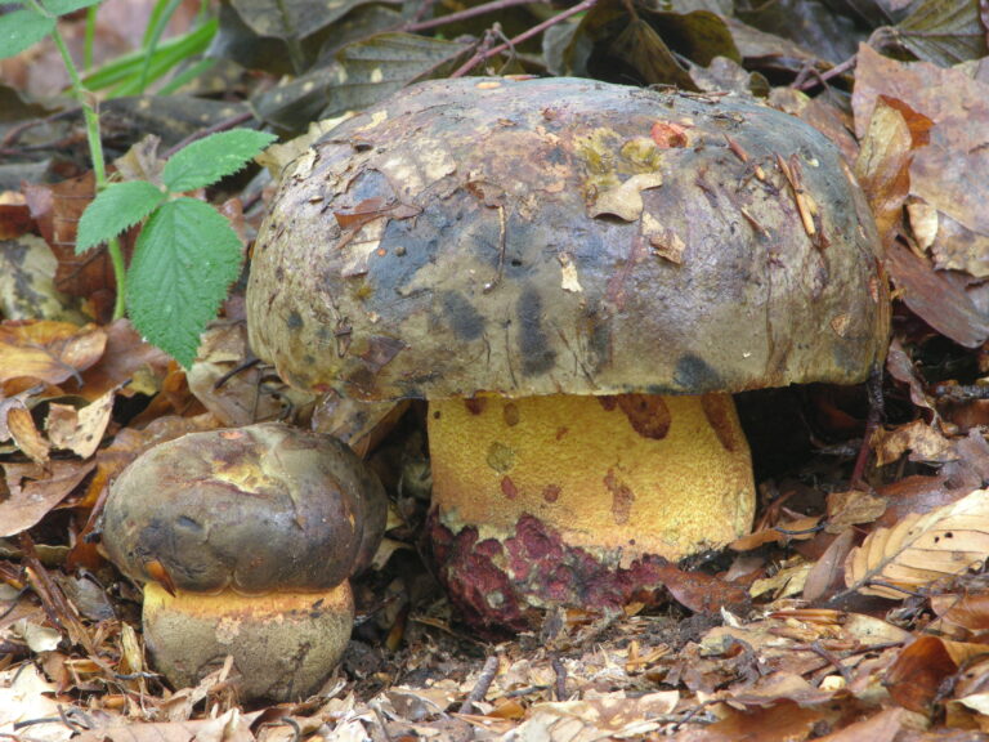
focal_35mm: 280
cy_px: 371
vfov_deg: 5.3
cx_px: 494
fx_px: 8000
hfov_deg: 7.1
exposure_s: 3.06
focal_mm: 71.2
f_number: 7.4
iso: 100
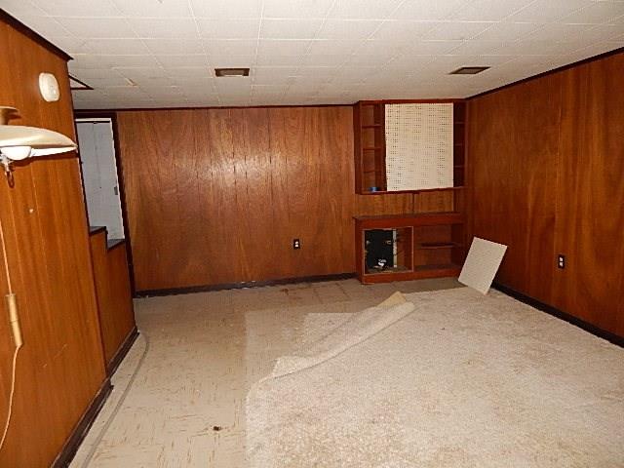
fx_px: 415
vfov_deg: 58.9
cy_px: 234
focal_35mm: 23
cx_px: 312
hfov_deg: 73.9
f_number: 3
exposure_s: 1/30
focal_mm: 4
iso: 450
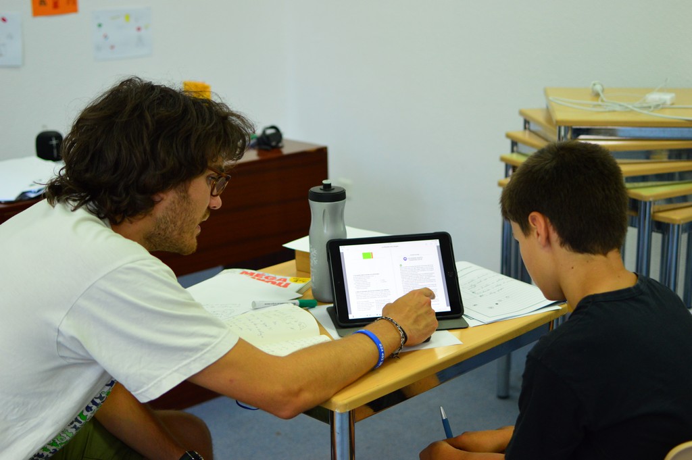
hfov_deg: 37.9
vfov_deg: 25.7
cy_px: 230
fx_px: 1008
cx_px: 346
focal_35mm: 52
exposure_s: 1/400
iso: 800
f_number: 2.2
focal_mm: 35
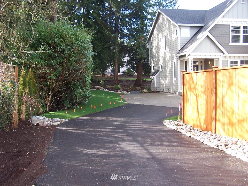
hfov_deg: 49.0
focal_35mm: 38
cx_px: 124
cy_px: 93
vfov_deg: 37.7
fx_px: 272
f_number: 2.8
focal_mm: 6.3
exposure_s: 1/60
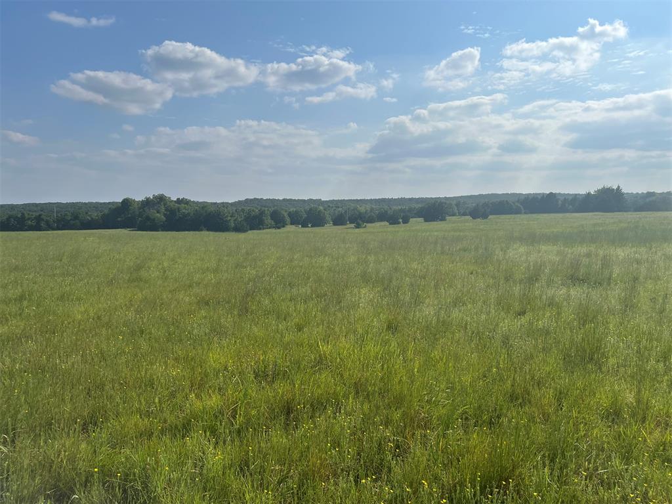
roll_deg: +0.5
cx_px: 336
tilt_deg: -5.9
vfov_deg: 53.1
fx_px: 505
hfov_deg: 67.3
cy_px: 252
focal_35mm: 26
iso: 50
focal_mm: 5.7
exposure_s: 1/9434
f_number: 1.5
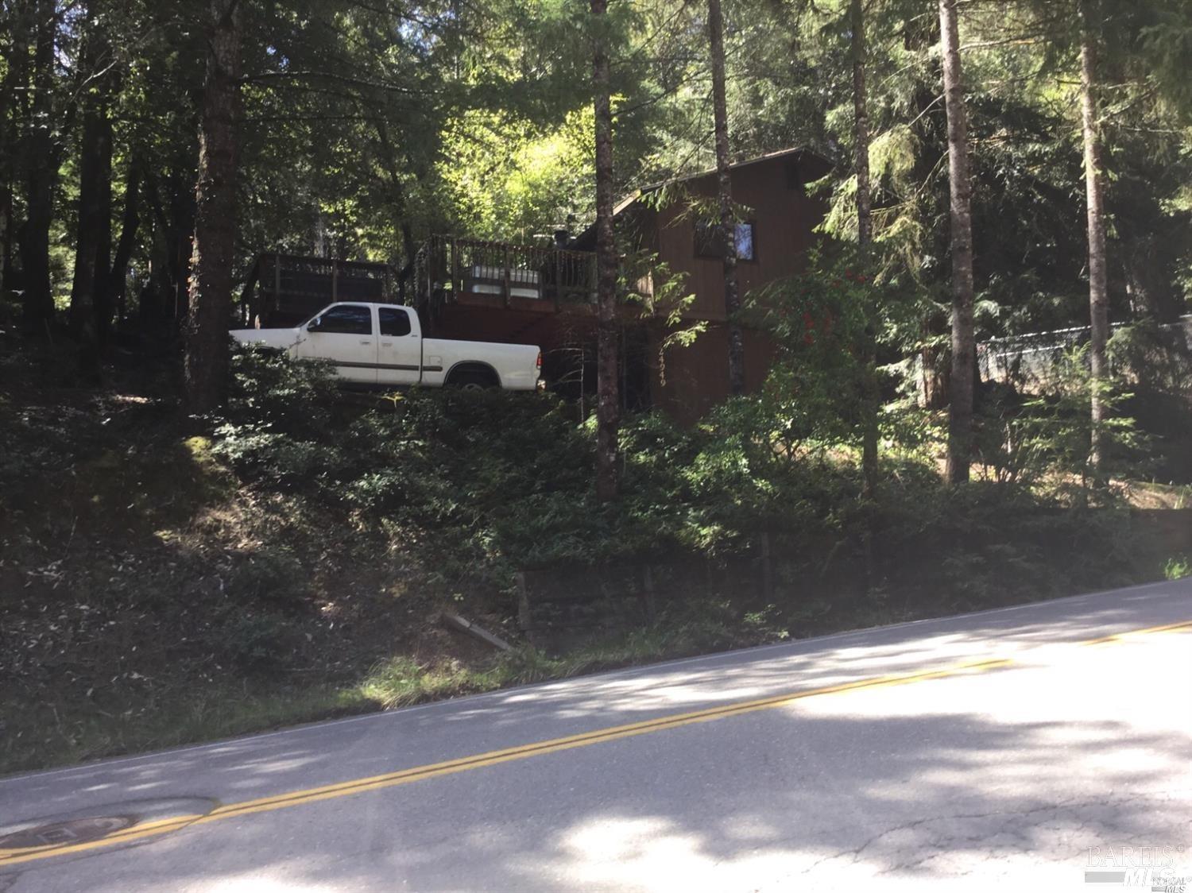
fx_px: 1067
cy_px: 446
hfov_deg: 58.4
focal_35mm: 31
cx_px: 596
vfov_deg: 45.4
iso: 32
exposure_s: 1/120
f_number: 2.4
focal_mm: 3.3
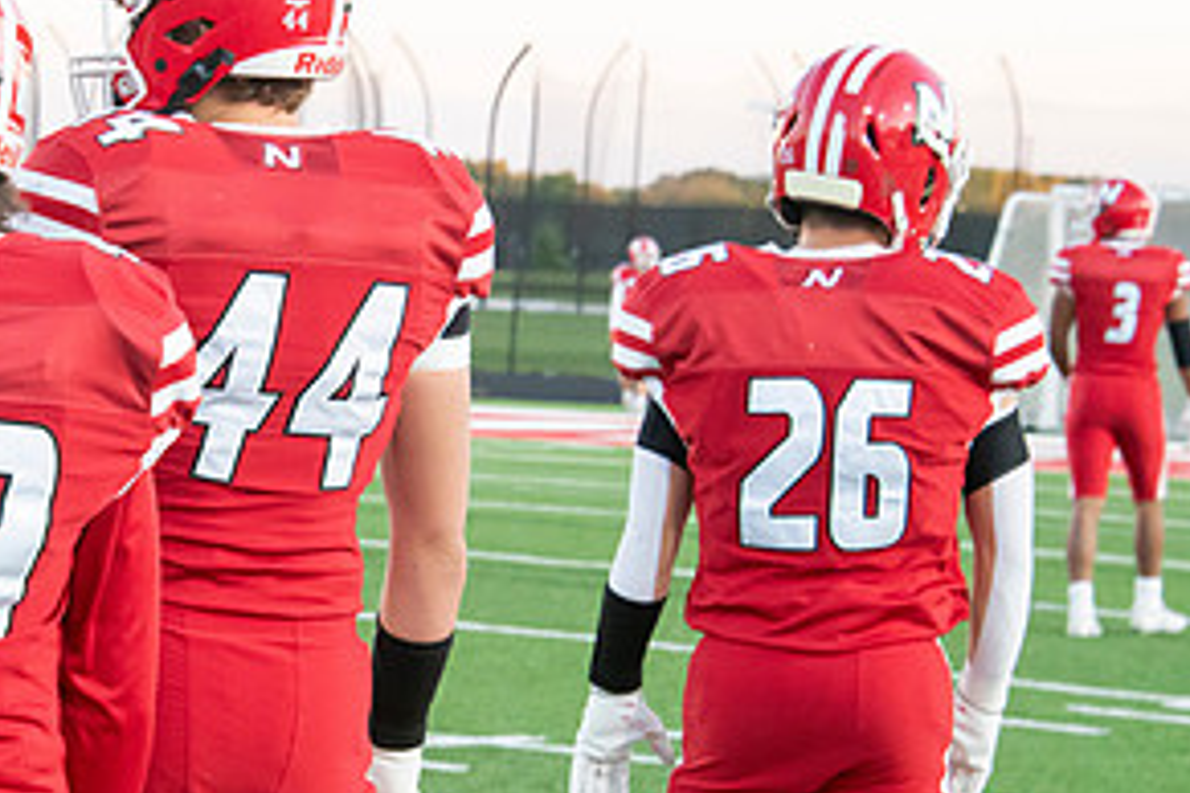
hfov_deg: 9.8
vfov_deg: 6.6
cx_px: 225
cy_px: 415
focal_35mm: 209
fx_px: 6908
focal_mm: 105
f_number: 9
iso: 8000
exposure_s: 1/400
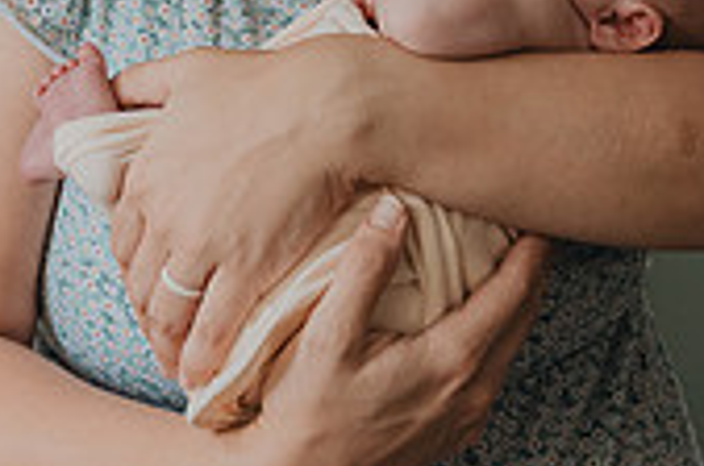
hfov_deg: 22.1
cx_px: 262
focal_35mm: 92
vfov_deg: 14.0
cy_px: -198
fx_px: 1796
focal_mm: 26
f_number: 4
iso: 1250
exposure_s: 1/125
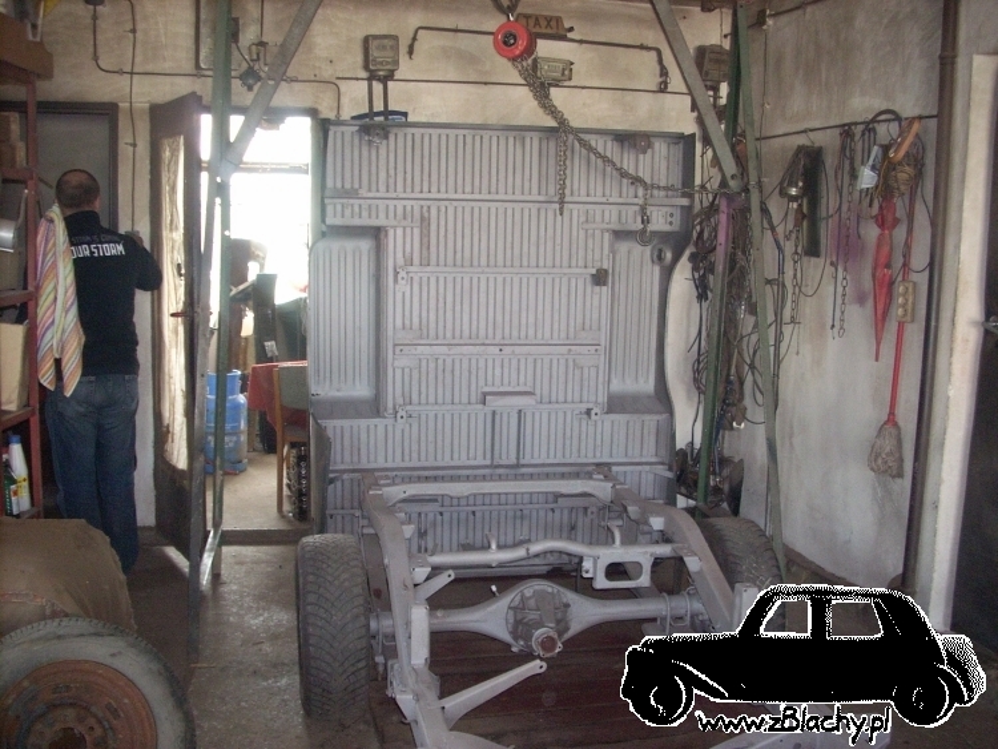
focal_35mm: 37
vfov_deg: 38.7
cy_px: 374
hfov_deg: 50.1
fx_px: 1067
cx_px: 499
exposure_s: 1/30
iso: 259
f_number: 2.8
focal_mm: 6.2
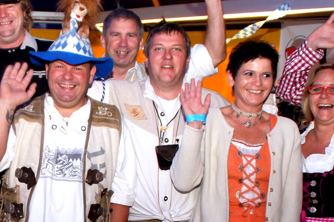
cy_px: 192
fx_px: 667
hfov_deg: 27.0
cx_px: 21
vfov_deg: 18.6
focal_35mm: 72
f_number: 5.6
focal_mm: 18
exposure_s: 1/60
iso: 400
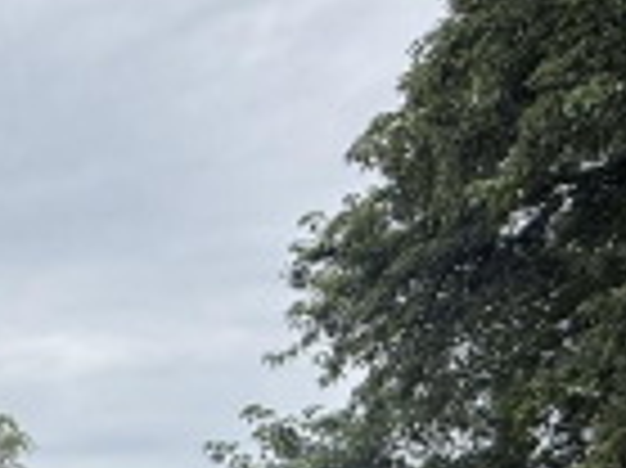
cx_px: -331
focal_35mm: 67
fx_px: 1211
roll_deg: -0.8
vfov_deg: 17.4
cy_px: 868
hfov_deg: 23.0
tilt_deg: -2.8
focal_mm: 2.22
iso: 50
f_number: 2.2
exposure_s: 1/1189
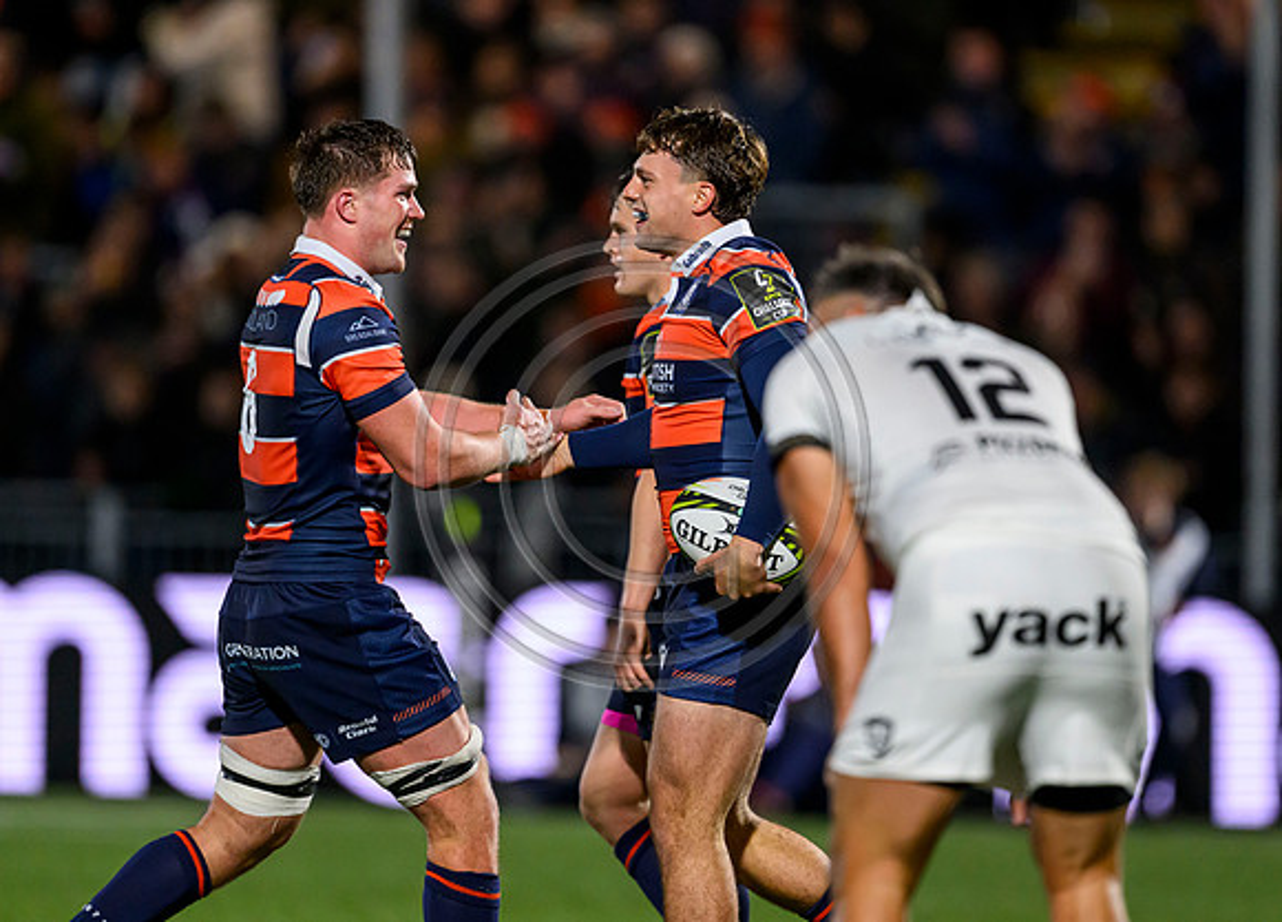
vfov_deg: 2.9
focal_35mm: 500
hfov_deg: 4.0
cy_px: 383
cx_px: 726
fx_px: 18254
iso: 5000
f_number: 3.2
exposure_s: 1/1600
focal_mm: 400
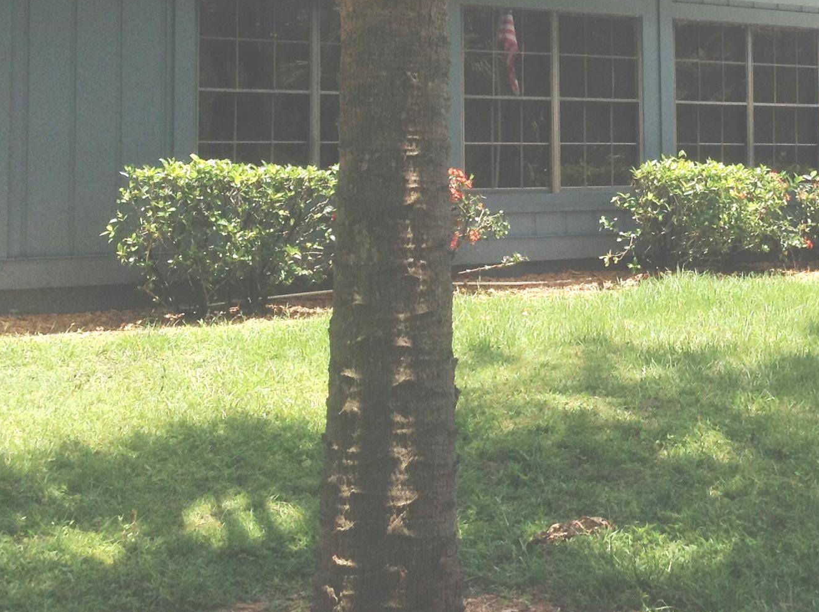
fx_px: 1536
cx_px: 646
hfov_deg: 29.2
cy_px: 67
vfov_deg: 22.0
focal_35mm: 65
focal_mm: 3.3
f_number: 2.4
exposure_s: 1/651
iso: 32
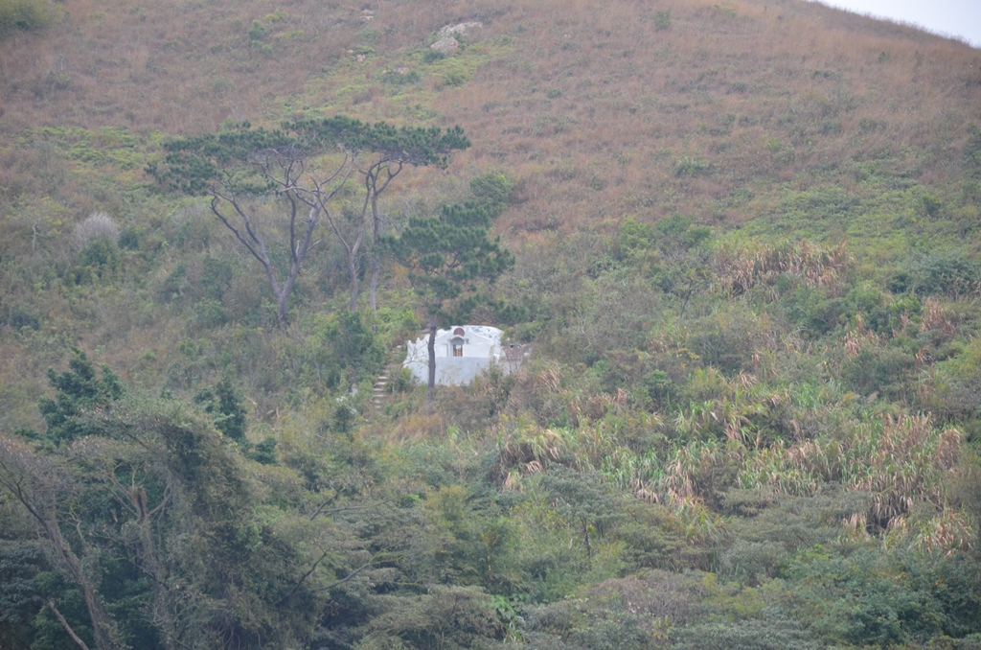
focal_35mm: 158
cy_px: 325
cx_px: 490
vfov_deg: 8.7
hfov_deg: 13.1
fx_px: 4283
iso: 280
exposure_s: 1/125
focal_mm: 105
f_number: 5.6
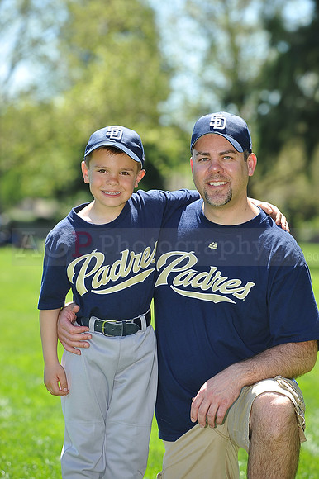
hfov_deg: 6.9
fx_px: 2661
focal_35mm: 200
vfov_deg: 10.3
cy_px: 240
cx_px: 160
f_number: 5.6
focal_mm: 200
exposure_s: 1/400
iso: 200
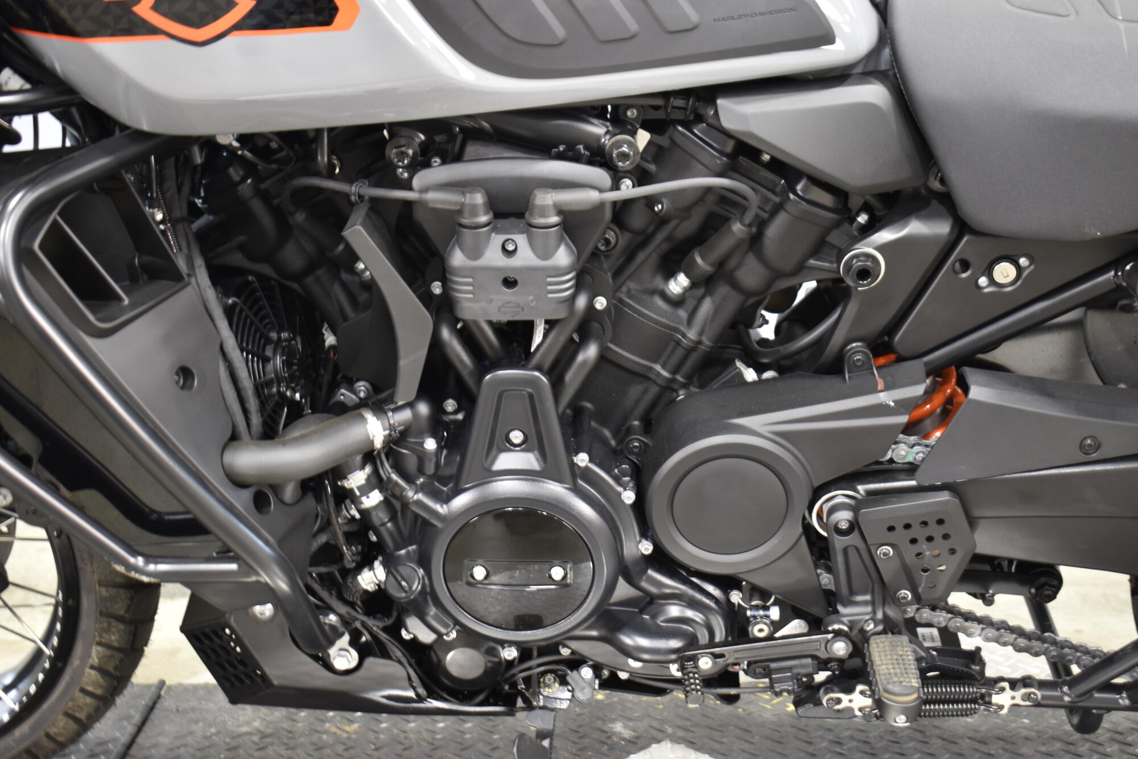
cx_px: 569
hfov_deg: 38.9
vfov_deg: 26.5
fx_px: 1612
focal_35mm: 51
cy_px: 380
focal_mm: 34
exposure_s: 1/2.5
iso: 400
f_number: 4.5
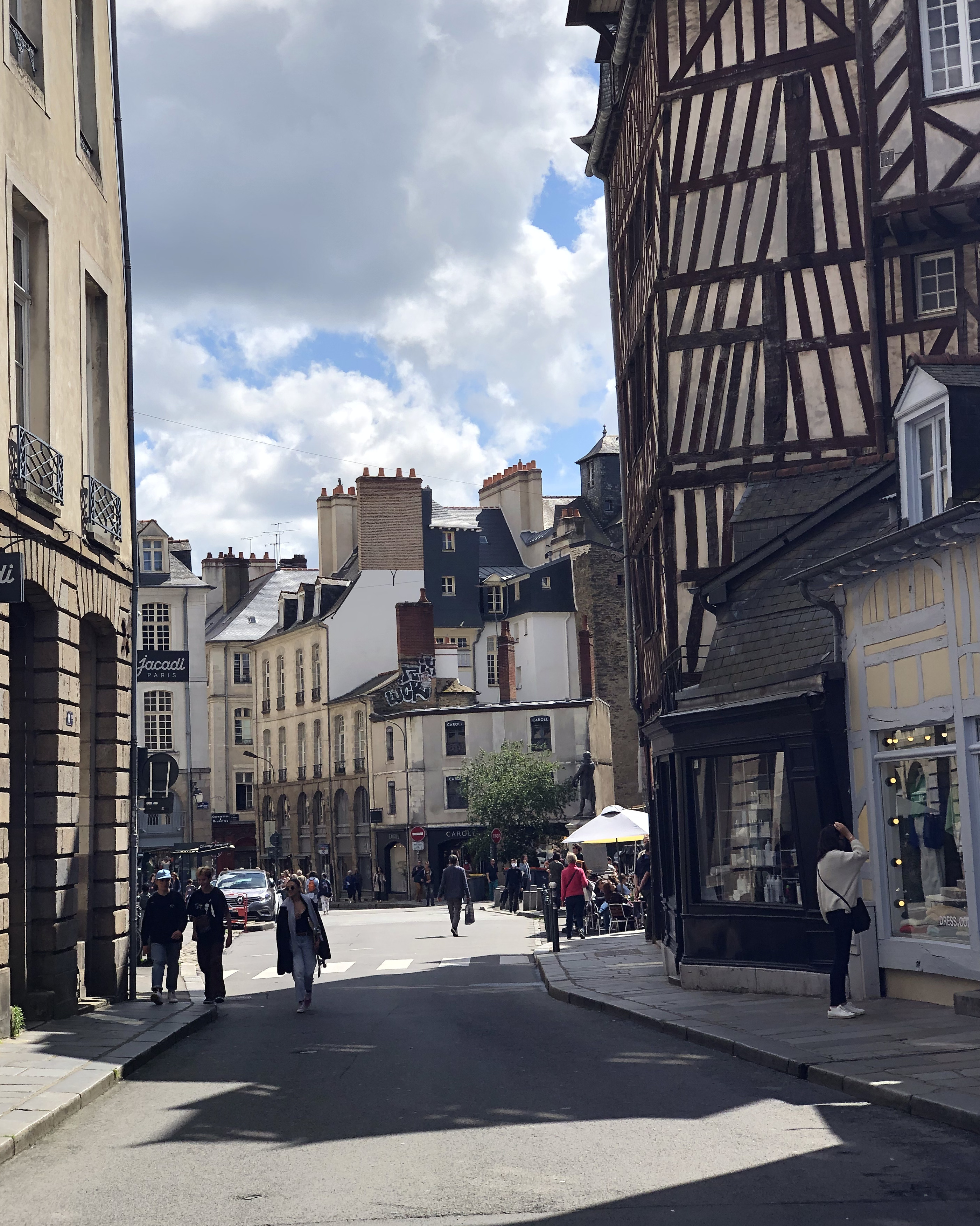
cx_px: 476
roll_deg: +2.9
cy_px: 527
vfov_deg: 32.4
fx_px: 2103
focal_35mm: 58
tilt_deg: +8.0
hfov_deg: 26.2
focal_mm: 6
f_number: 2.4
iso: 16
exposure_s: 1/1567
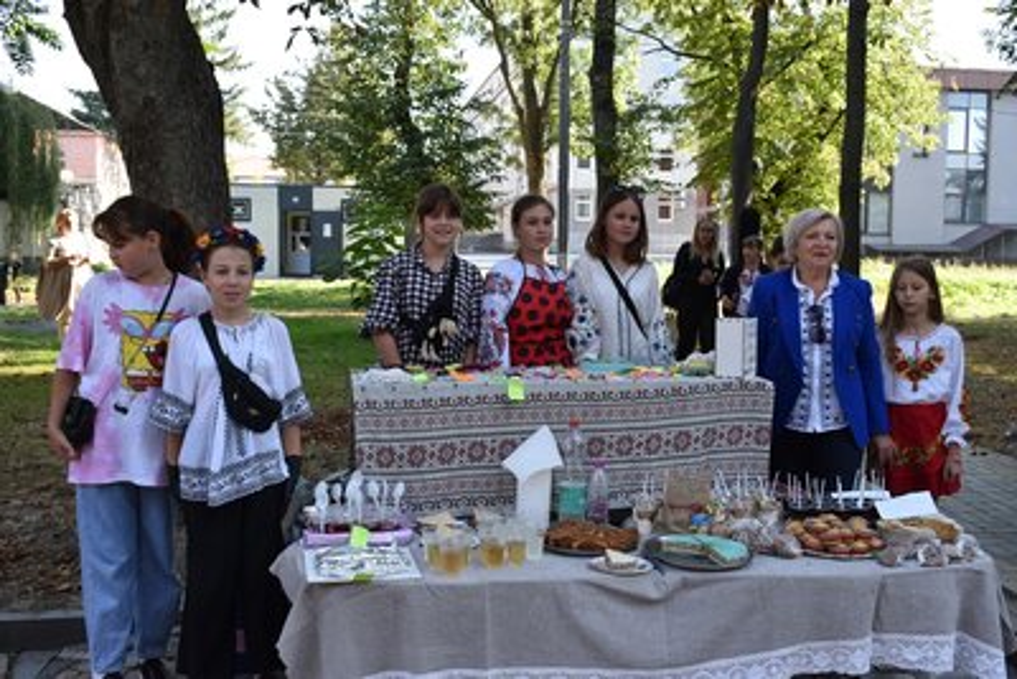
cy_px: 340
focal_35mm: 38
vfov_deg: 35.5
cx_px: 508
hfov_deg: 51.3
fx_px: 1060
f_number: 7.1
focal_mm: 25
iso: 400
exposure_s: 1/200
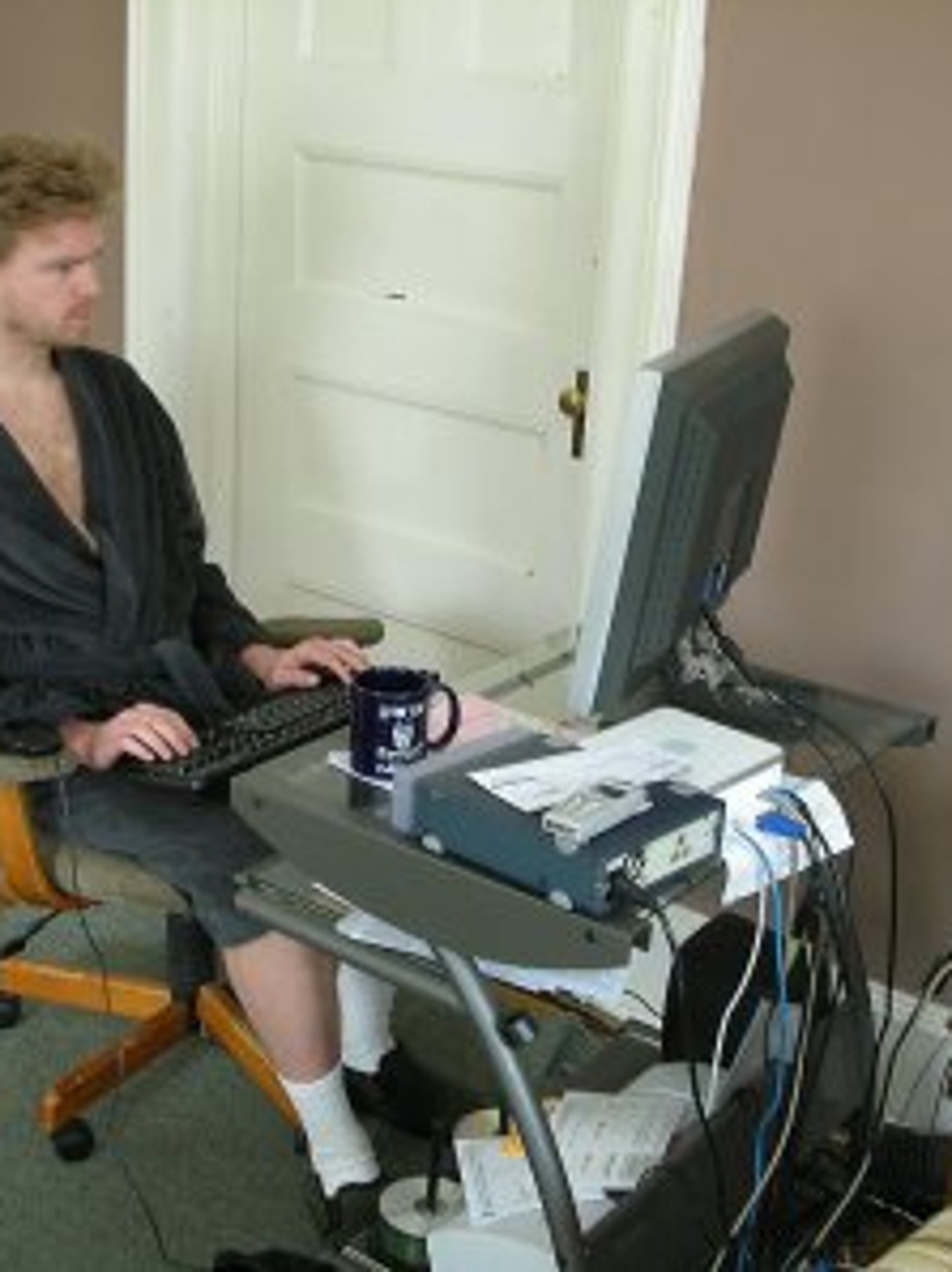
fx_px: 1726
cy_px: 636
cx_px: 431
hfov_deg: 30.8
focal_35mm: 47
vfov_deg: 40.5
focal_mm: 5.8
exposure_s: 1/17.5
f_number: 2.8
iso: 100
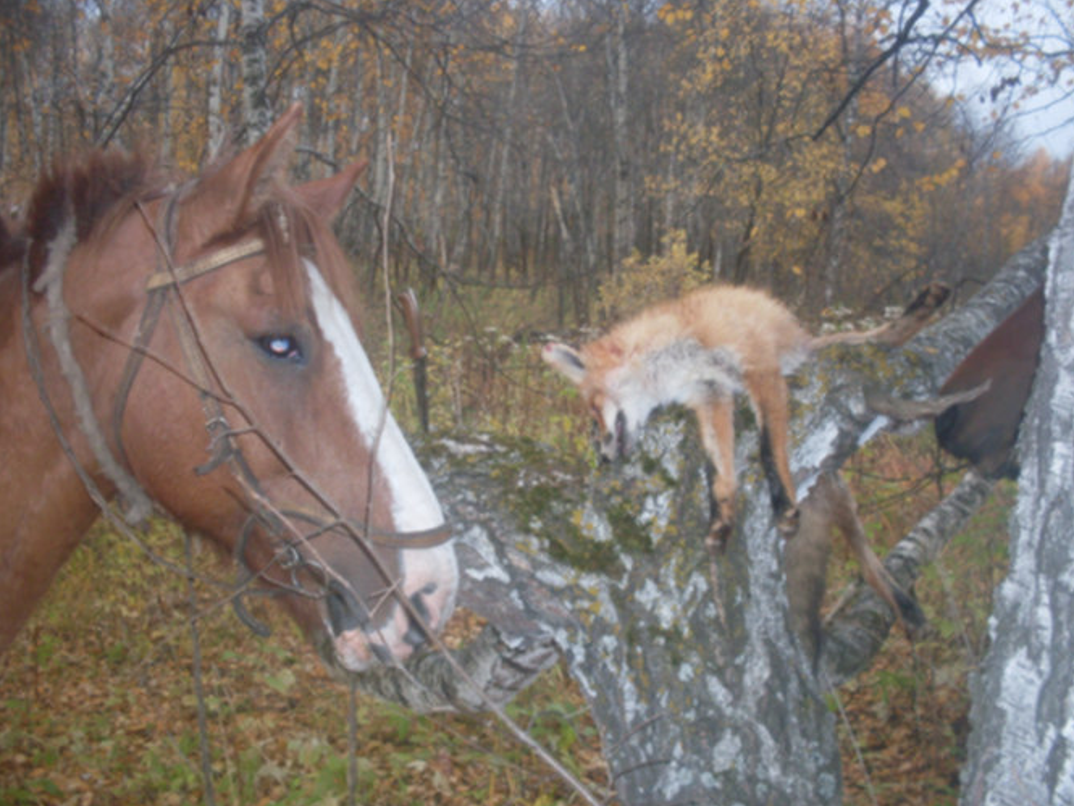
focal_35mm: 40
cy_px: 408
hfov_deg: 46.8
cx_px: 551
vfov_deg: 36.0
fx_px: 1241
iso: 100
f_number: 2.8
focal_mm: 6.3
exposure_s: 1/45
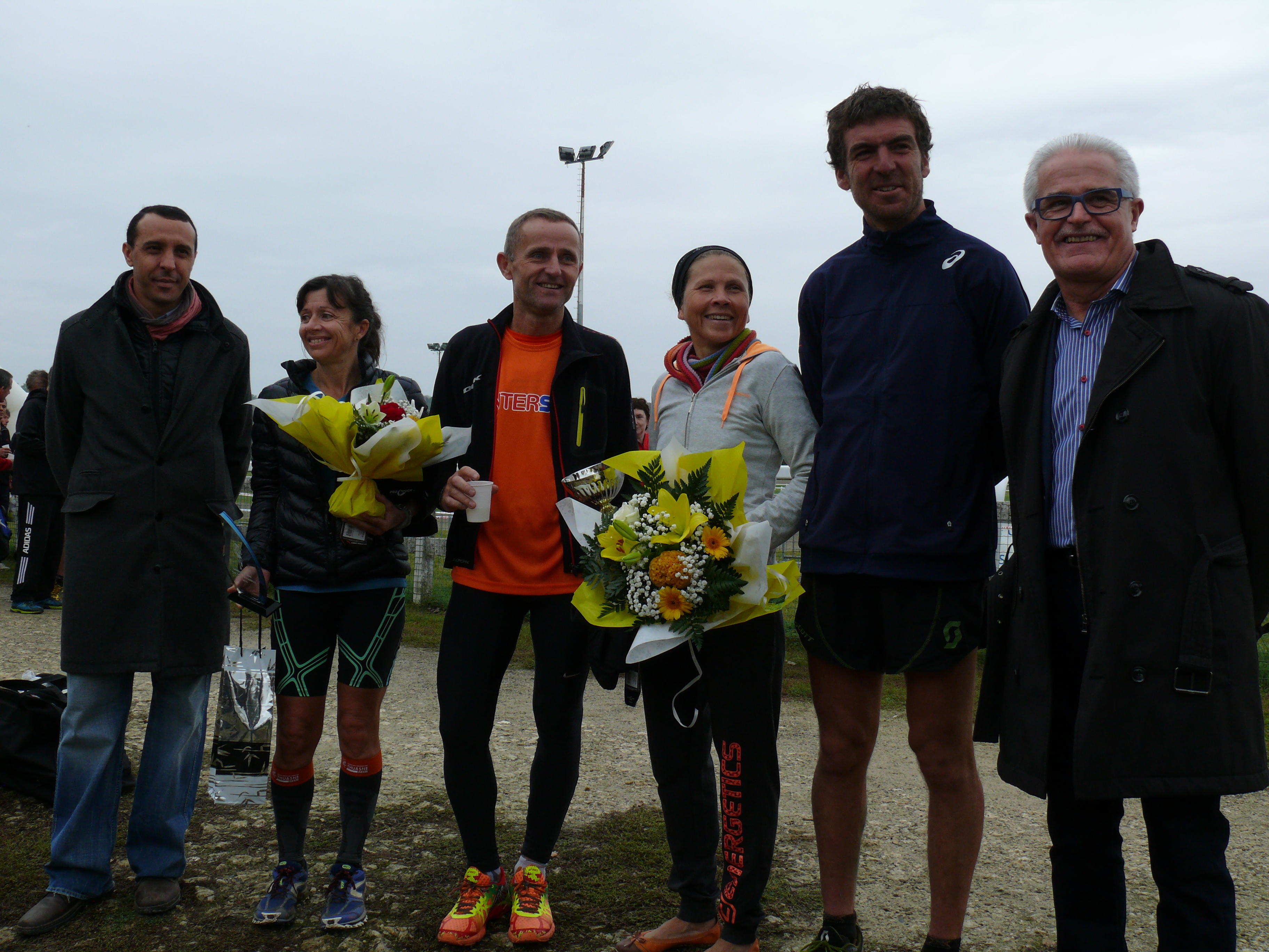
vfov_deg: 40.7
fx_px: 1283
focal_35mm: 35
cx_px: 634
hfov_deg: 52.6
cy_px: 476
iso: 100
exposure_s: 1/200
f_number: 5
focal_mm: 7.4
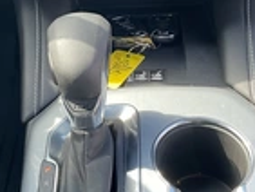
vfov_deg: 18.0
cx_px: 130
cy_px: 94
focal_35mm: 82
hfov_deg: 23.8
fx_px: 605
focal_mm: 3
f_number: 1.8
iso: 50
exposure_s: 1/122
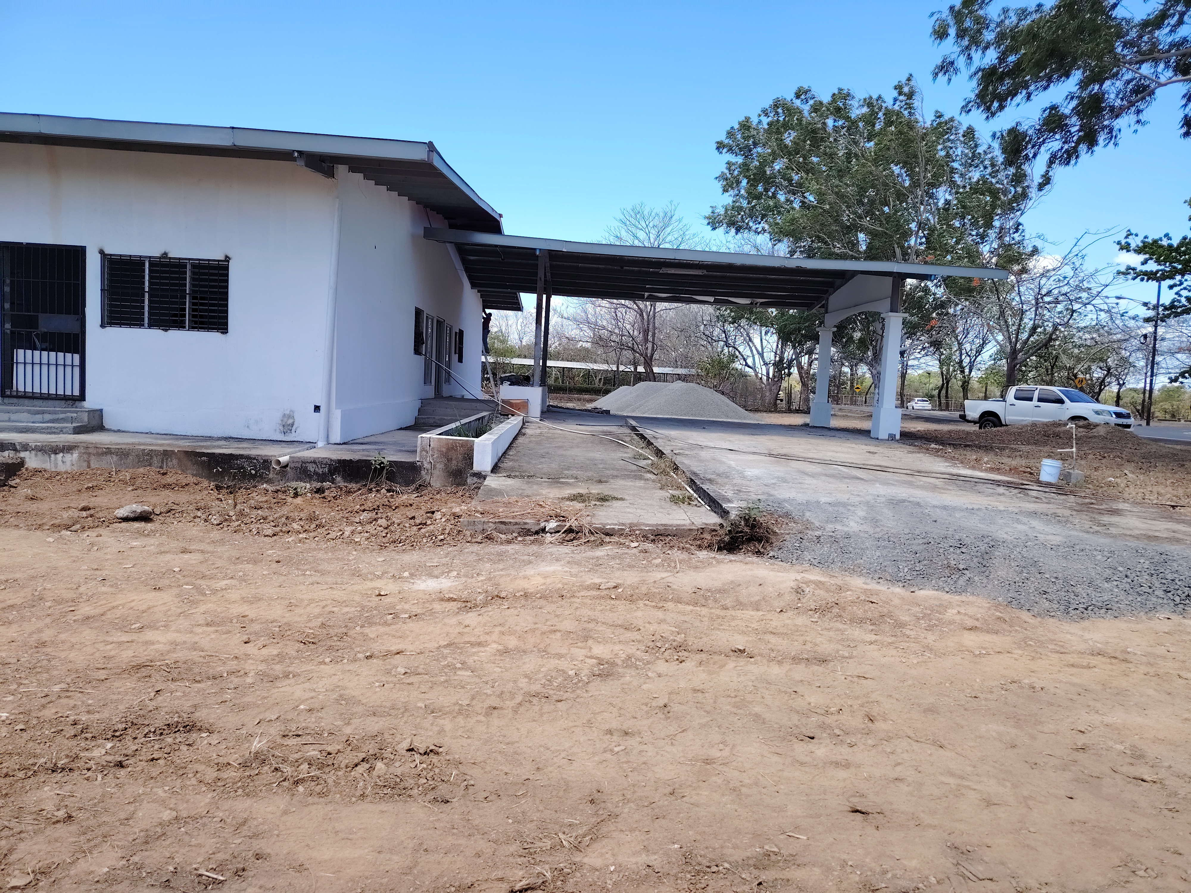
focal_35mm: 24
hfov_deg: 71.6
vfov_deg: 56.8
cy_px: 446
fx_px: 826
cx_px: 596
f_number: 1.75
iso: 243
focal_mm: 5.25
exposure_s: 1/900
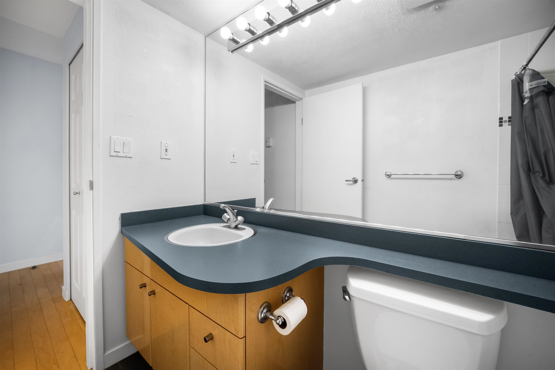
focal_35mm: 14
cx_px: 278
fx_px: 208
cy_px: 185
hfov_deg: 106.3
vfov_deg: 83.3
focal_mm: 9
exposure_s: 1/13
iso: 250
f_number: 9
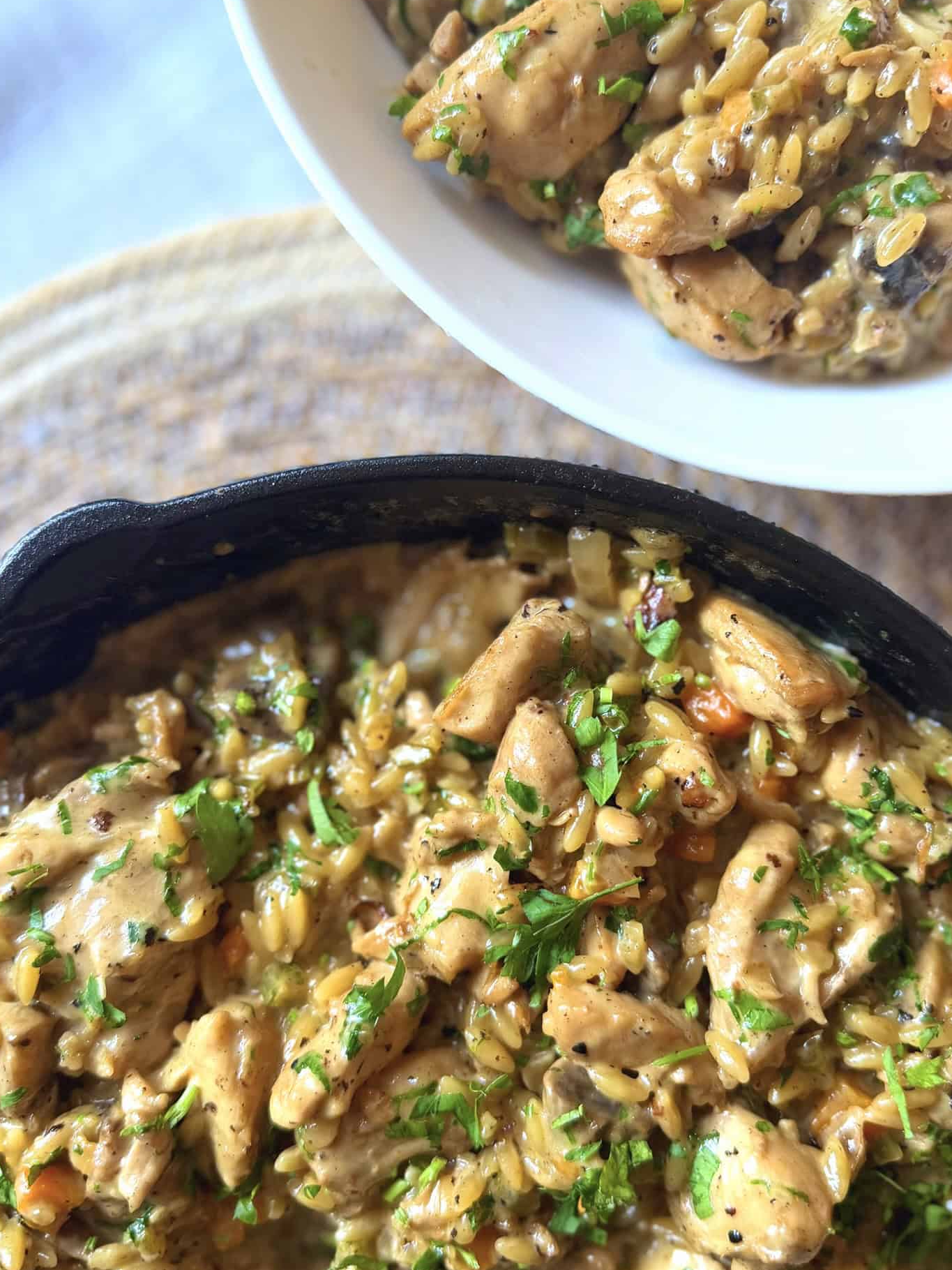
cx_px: 474
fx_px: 990
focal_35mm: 27
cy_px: 671
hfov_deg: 51.4
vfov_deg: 65.3
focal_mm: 6.8
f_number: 1.8
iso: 200
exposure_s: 1/61
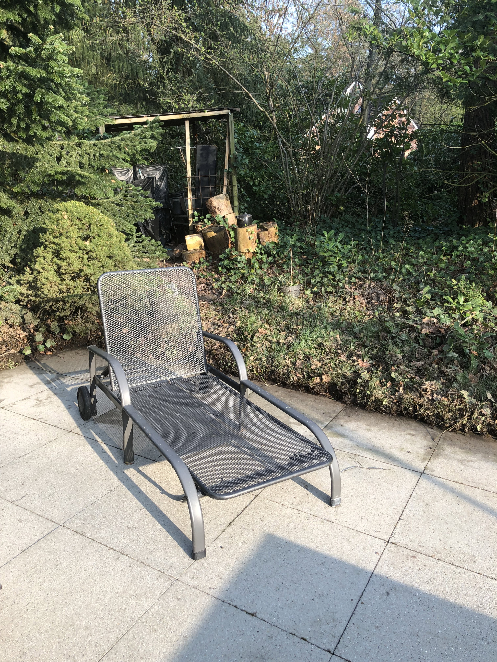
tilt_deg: -17.0
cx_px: 248
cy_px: 331
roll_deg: -0.2
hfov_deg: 49.7
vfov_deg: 63.4
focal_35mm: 28
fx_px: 536
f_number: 1.8
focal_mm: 3.99
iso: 20
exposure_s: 1/217
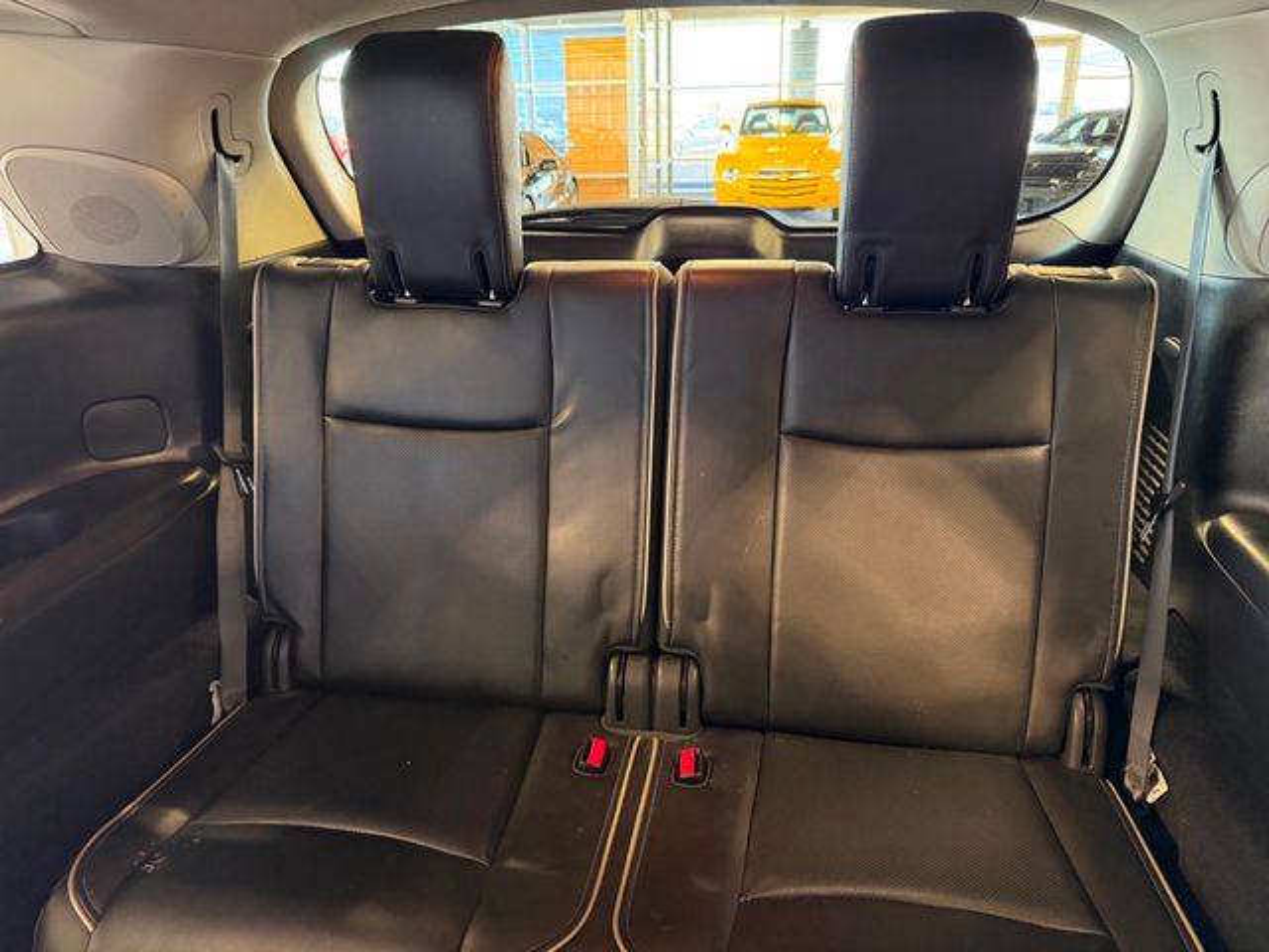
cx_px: 634
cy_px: 476
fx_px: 880
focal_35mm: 24
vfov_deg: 56.8
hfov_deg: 71.6
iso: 1000
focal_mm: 6.76
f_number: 1.78
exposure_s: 1/36
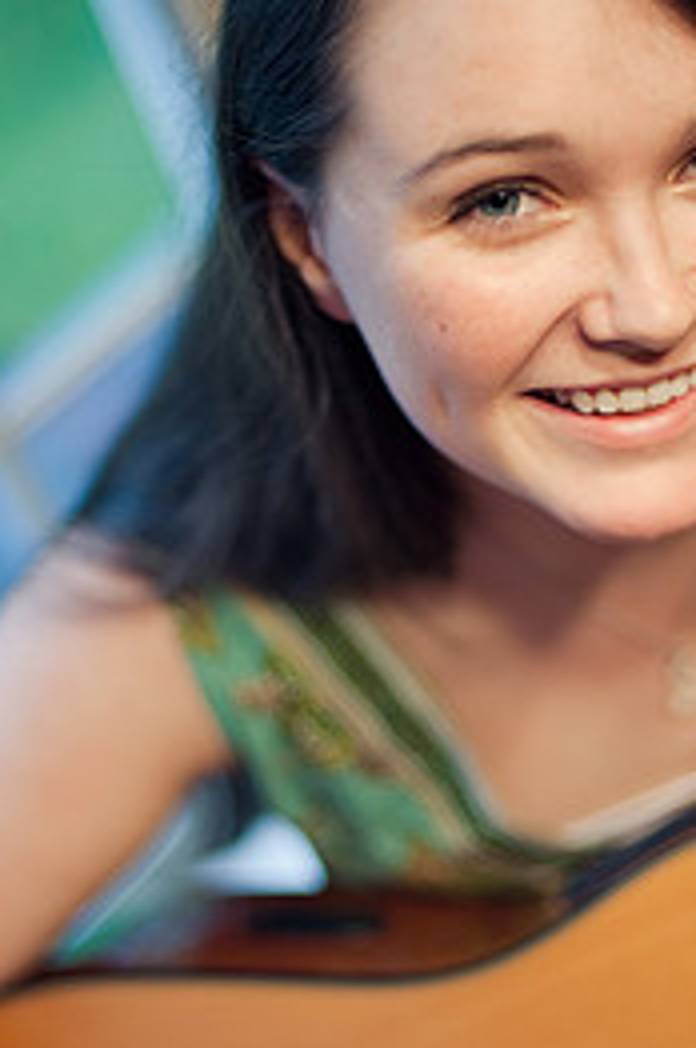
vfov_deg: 23.6
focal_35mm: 86
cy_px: 644
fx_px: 2500
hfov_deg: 15.8
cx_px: 450
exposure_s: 1/125
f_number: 1.4
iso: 400
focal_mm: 50
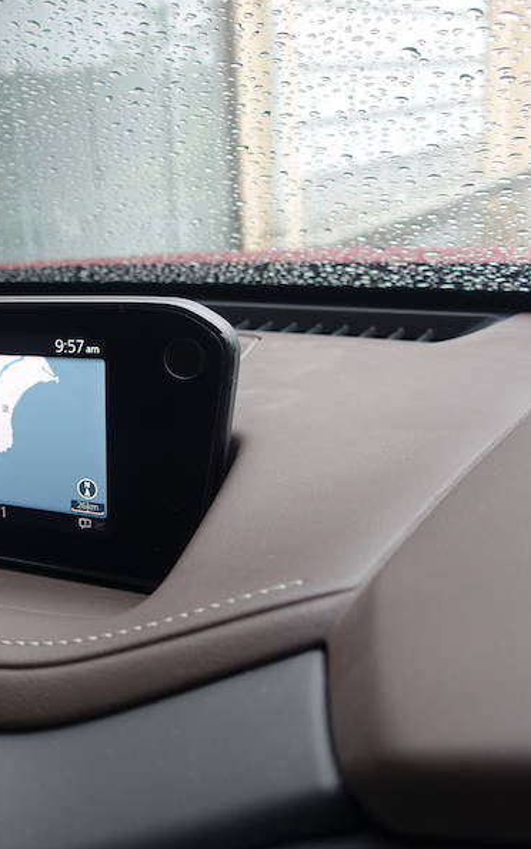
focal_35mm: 37
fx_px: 857
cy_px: 424
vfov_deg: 52.7
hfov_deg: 29.5
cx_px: -108
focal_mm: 8.8
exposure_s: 1/50
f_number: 2.8
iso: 125
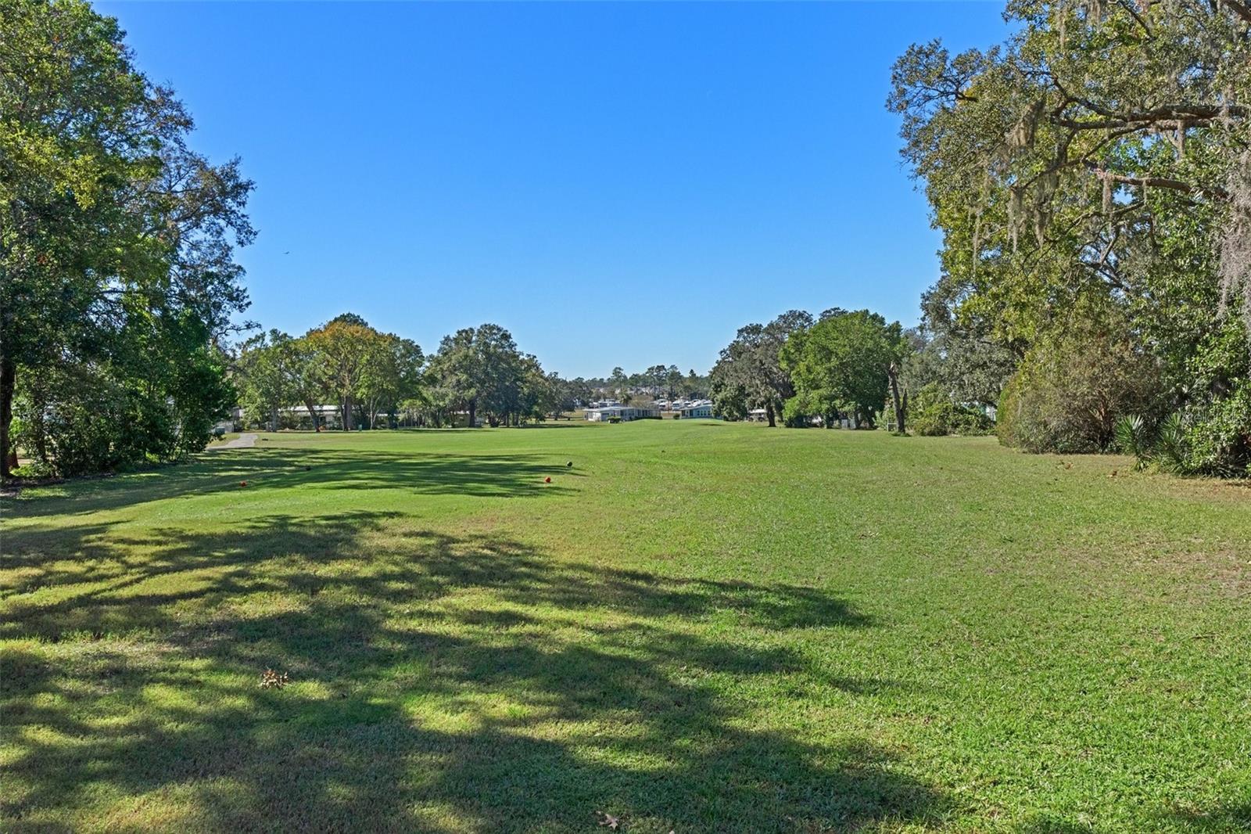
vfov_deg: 43.6
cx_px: 626
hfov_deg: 61.9
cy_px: 417
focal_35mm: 30
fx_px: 1042
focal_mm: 20
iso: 640
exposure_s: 1/500
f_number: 8
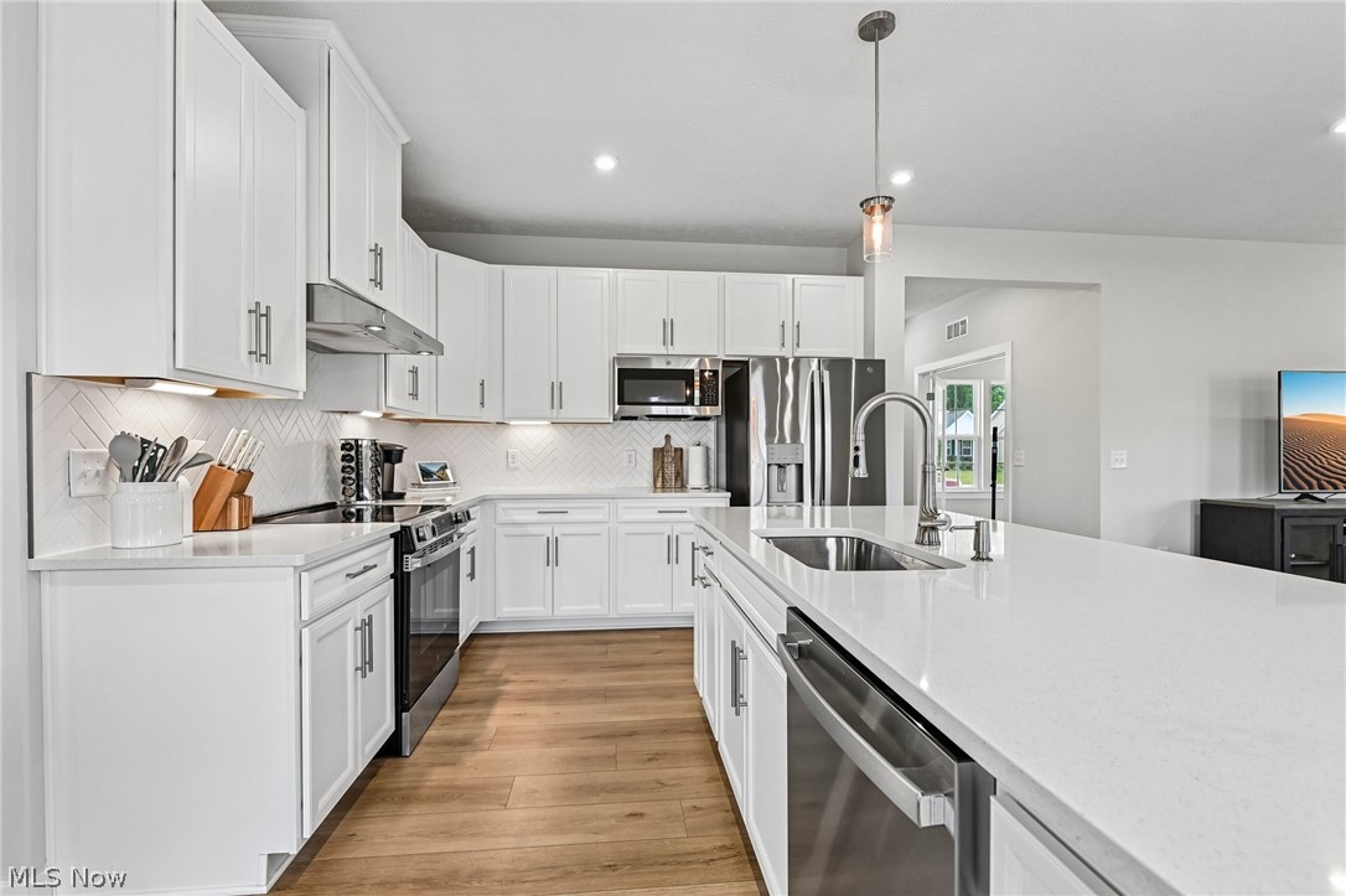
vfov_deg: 73.7
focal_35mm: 16
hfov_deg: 96.8
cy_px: 448
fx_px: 598
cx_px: 673
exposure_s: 1/160
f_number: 6.3
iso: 800
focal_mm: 16
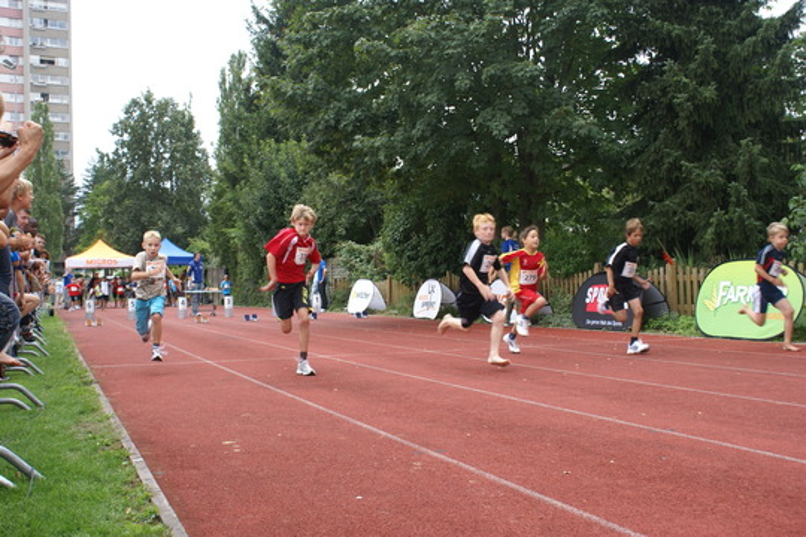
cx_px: 403
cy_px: 268
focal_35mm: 42
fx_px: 940
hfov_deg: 46.4
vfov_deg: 31.9
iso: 100
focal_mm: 28
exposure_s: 1/125
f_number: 5
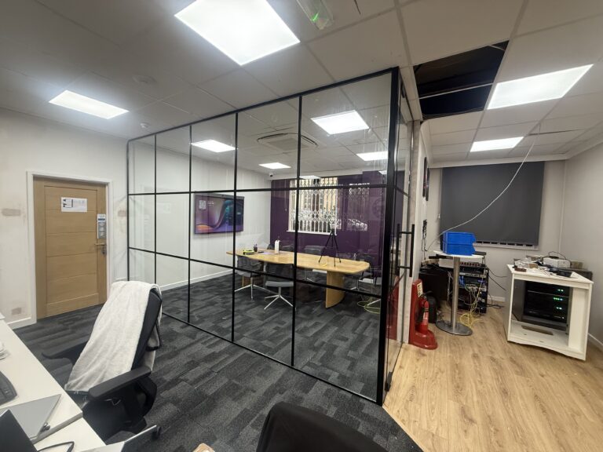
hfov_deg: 102.1
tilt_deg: -2.9
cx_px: 302
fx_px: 244
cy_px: 226
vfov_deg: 85.7
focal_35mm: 14
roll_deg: -1.8
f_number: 2.2
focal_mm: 2.22
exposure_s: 1/100
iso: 320
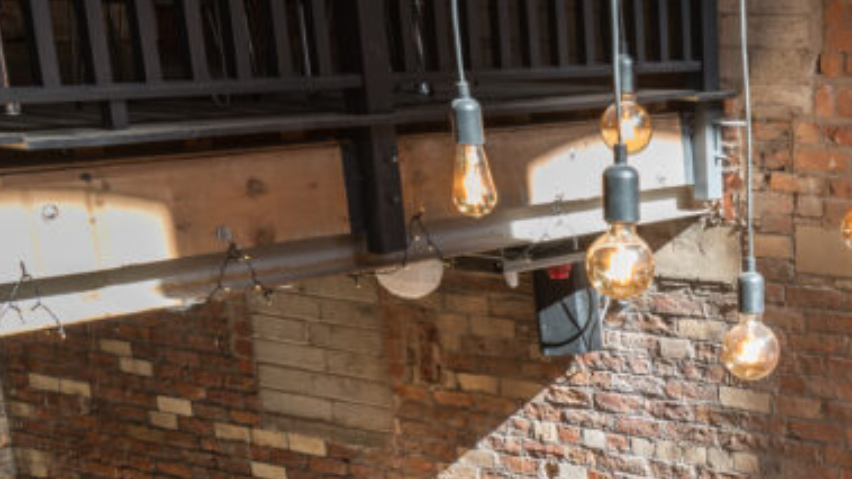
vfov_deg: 16.7
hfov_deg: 28.3
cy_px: 582
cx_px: 892
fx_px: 1558
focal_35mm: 69
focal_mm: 24
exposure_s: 1/15
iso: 100
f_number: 8
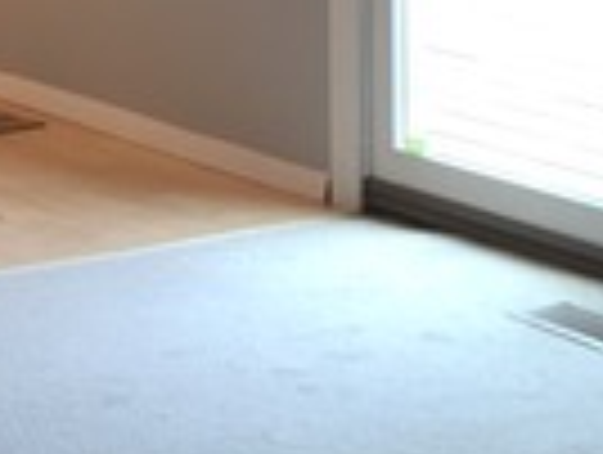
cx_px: -63
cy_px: 85
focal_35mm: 138
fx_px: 2408
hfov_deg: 14.0
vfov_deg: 10.7
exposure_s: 1/30
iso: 32
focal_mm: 4.15
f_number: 2.2
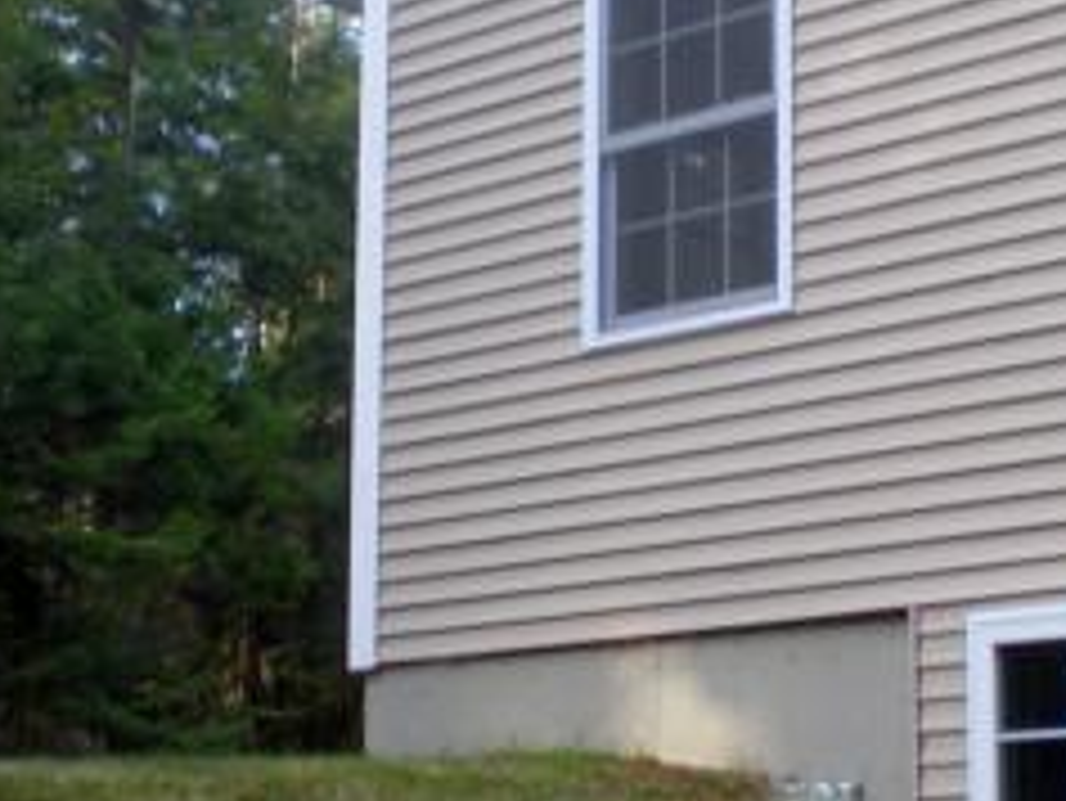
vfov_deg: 15.9
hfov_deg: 20.8
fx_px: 2865
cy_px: 432
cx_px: 850
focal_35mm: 93
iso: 64
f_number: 3.1
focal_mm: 6.3
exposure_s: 1/82.4
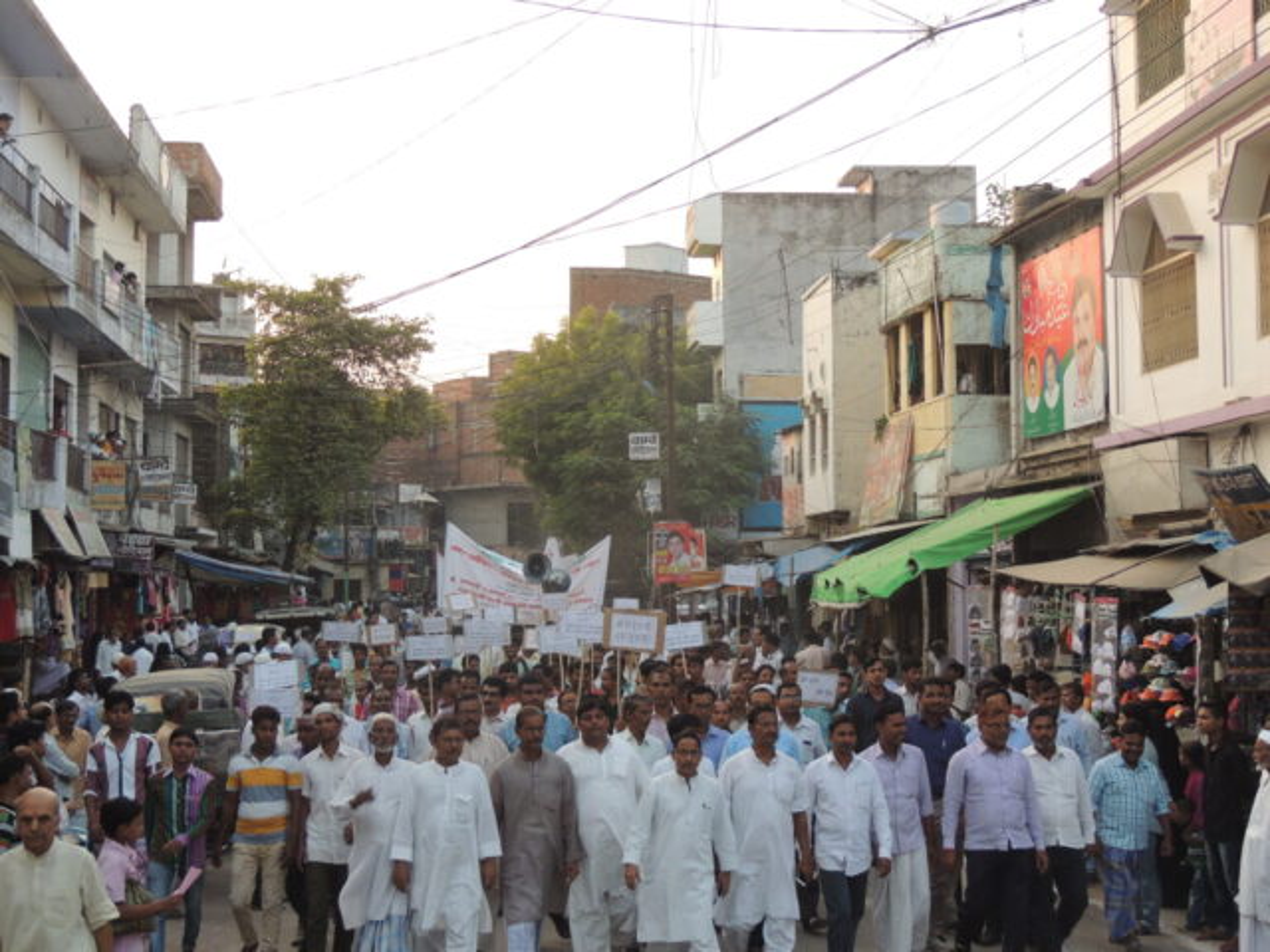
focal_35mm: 50
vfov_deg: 29.1
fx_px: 1834
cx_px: 635
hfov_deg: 38.2
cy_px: 476
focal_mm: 8.9
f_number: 3.6
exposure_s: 1/80
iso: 100
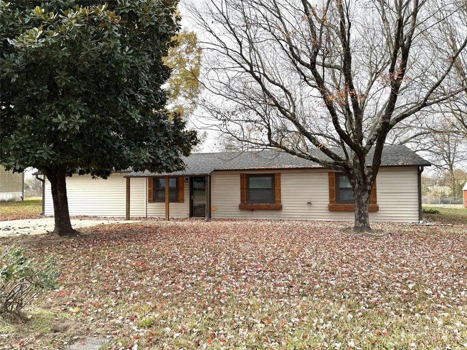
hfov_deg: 71.6
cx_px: 234
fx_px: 324
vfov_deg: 56.8
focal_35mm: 24
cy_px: 175
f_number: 1.78
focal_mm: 6.76
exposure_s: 1/1818
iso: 80
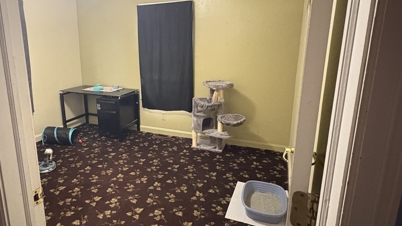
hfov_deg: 75.7
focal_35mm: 24
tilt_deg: -11.7
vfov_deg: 47.6
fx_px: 256
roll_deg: +0.8
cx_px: 166
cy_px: 101
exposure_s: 1/30
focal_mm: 2.22
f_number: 2.2
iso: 800
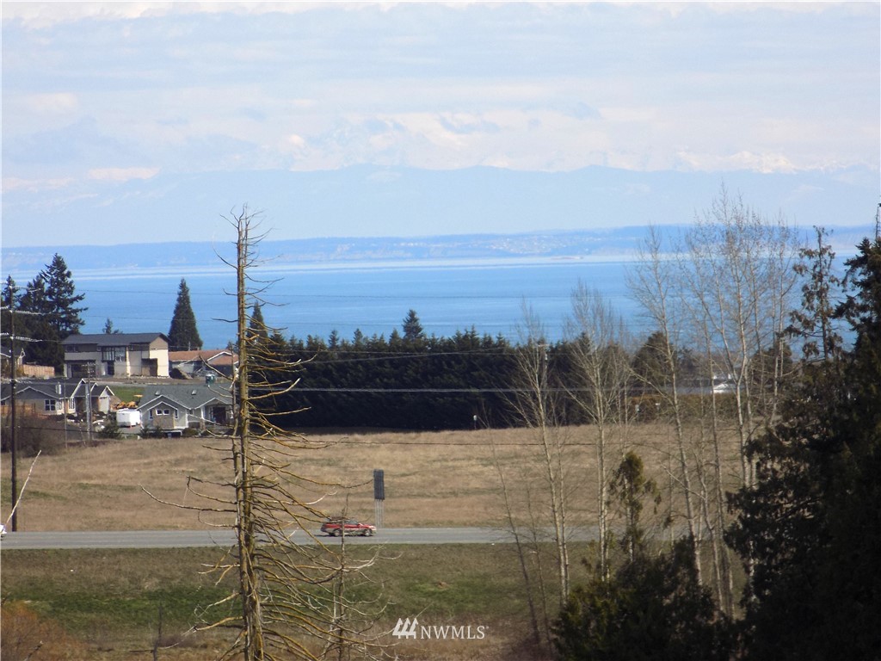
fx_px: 7126
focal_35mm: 280
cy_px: 330
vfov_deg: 5.3
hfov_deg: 7.1
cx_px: 440
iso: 80
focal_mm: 49.7
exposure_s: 1/320
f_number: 5.8
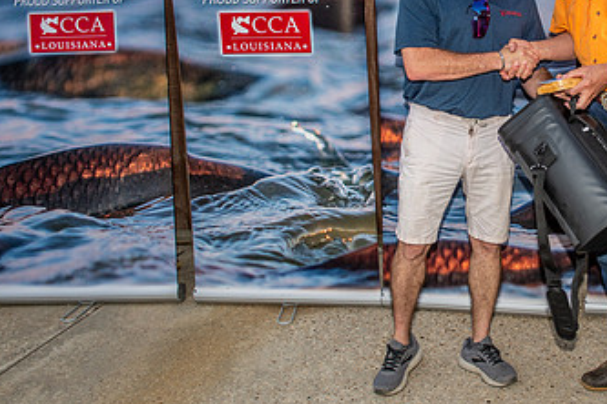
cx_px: 516
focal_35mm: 47
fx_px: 792
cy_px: 126
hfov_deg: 39.6
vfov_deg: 28.4
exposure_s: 1/200
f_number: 6.3
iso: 160
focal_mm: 27
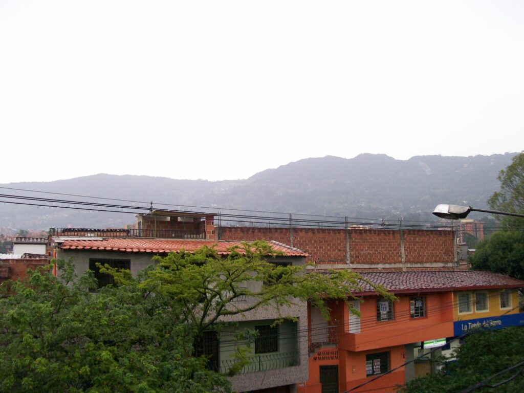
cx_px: 262
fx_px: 545
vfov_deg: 39.7
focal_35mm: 36
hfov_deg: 51.4
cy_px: 196
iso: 140
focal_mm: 6
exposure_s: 1/86.2
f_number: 2.7
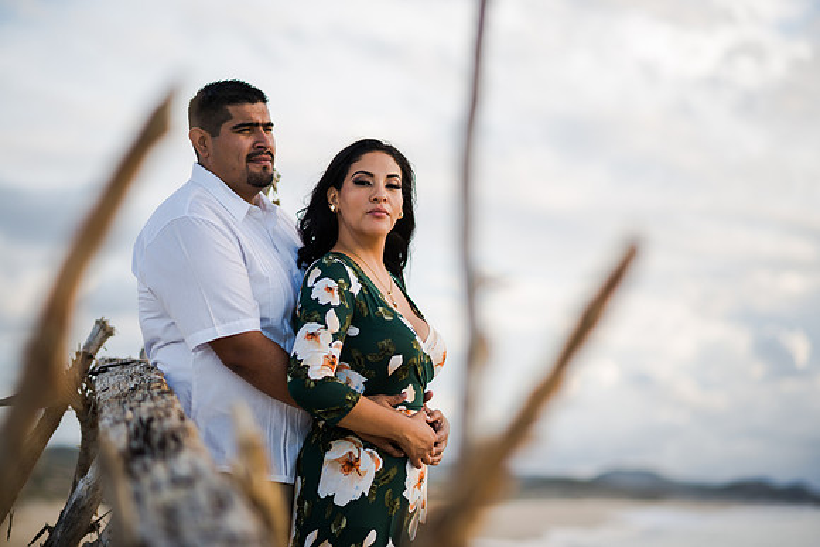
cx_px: 410
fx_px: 1936
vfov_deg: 16.1
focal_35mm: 85
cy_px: 274
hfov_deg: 23.9
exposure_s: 1/640
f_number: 2
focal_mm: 85
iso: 64
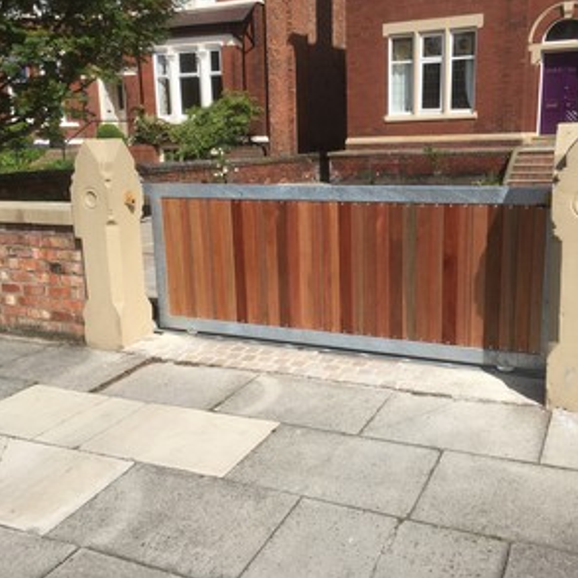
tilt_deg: -11.5
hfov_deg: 47.1
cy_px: 284
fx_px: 661
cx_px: 327
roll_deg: +0.2
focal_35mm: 35
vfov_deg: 47.2
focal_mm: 4.15
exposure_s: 1/1672
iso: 25
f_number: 2.2
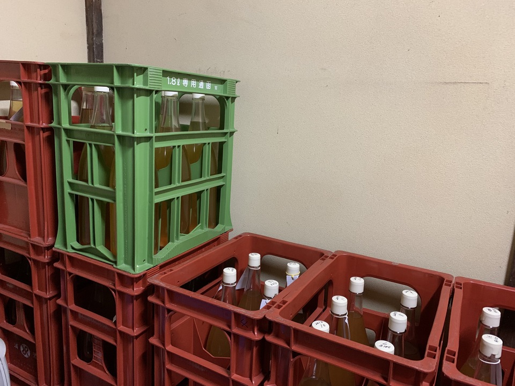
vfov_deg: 53.1
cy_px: 193
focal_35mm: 26
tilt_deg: -12.9
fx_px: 387
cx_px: 258
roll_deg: -3.2
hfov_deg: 67.3
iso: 400
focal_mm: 4.25
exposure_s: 1/25
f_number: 1.8
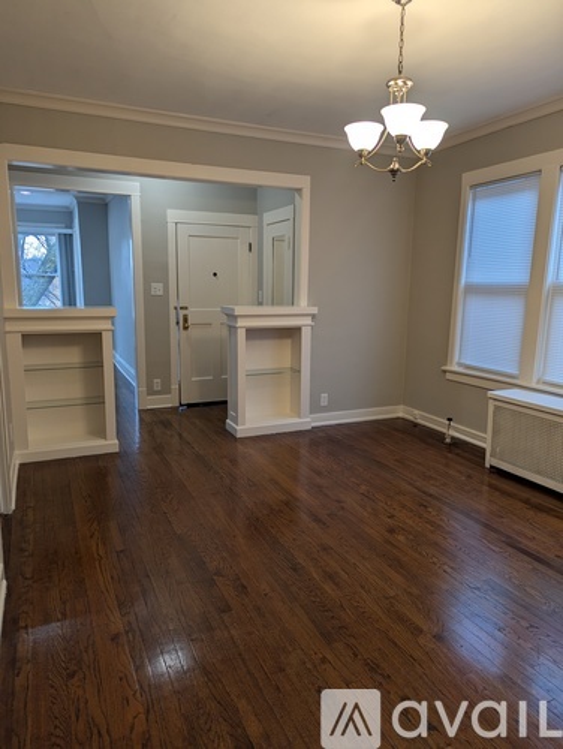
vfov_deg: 71.5
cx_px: 282
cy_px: 374
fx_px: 520
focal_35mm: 24
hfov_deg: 56.9
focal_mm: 6.81
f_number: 1.85
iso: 27
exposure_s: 1/24
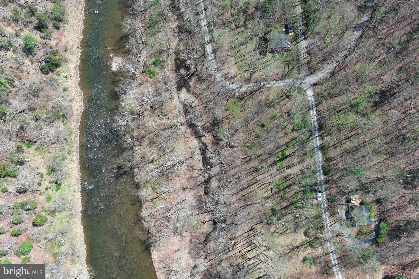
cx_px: 210
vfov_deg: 45.0
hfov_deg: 63.7
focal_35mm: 29
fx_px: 337
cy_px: 140
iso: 100
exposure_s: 1/561
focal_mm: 10.57
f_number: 2.8
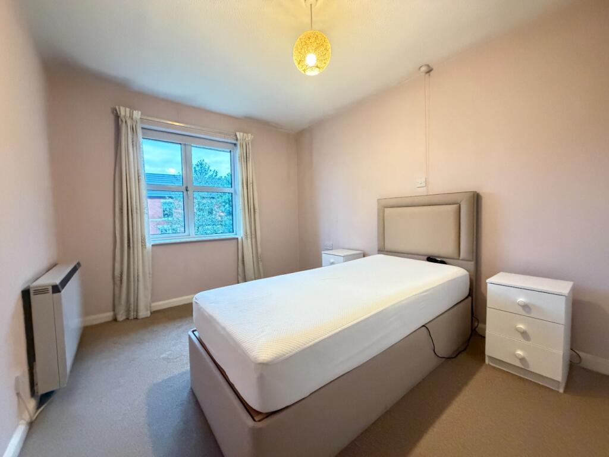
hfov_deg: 102.1
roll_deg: +0.2
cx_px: 304
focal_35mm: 14
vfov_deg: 85.7
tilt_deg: -3.3
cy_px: 228
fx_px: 246
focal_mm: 2.22
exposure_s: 1/33
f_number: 2.2
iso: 1250
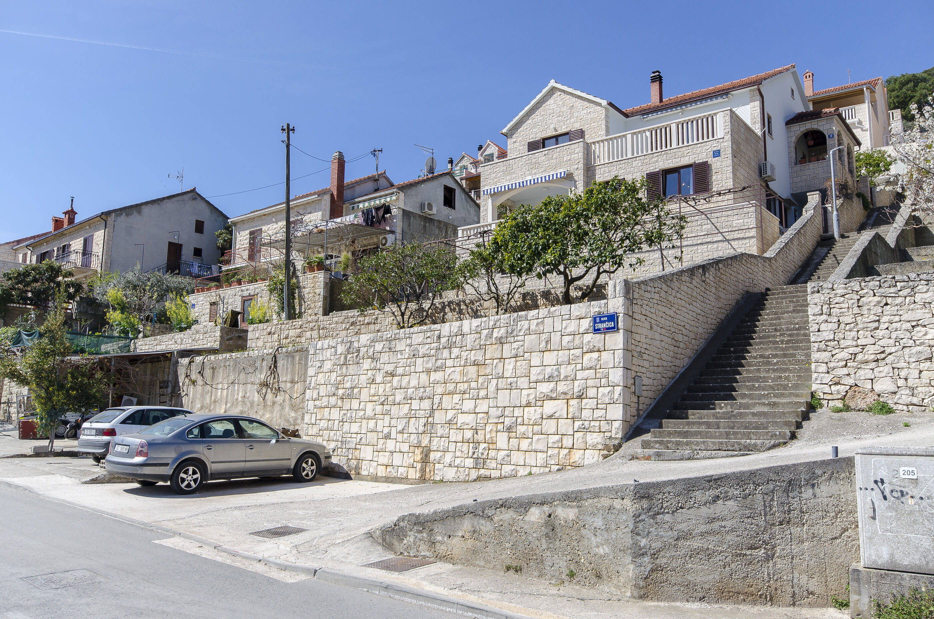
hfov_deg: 62.0
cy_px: 310
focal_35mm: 30
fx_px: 777
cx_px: 467
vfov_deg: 43.4
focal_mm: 20
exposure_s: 1/320
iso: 100
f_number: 8
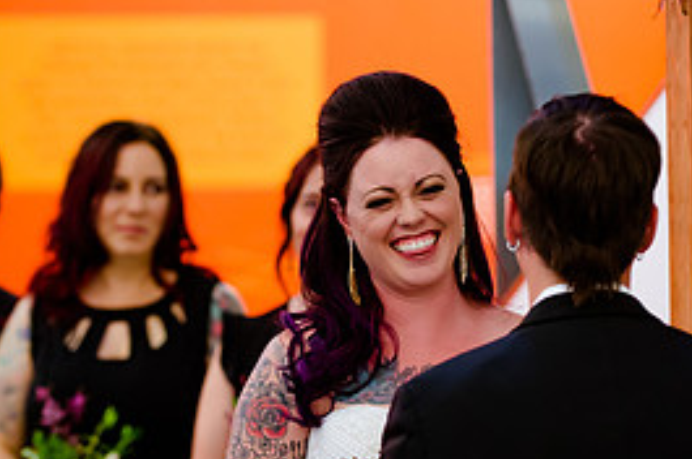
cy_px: 248
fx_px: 5049
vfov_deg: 5.2
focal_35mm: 263
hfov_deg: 7.8
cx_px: 332
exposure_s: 1/100
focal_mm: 120
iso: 2500
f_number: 2.8
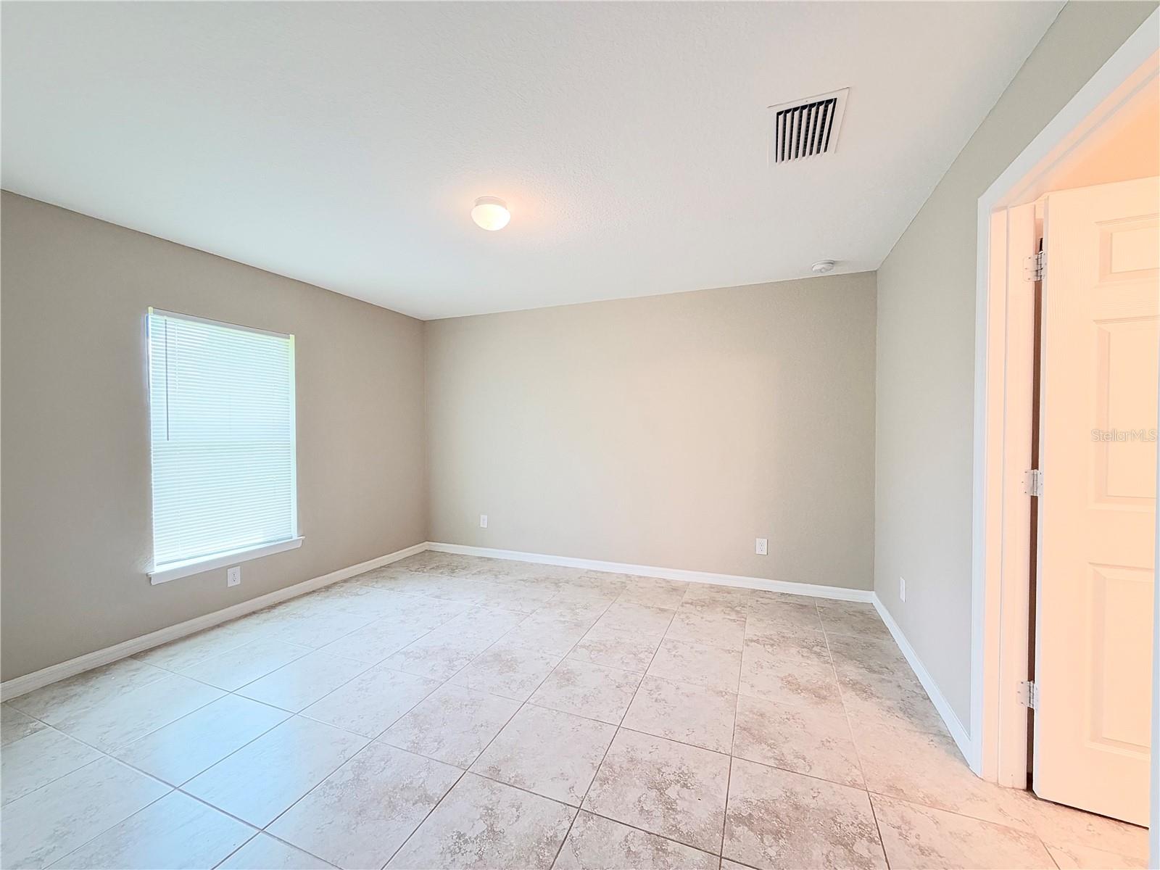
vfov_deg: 85.7
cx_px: 580
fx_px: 469
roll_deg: +0.3
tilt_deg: -0.6
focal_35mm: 14
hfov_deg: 102.1
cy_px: 435
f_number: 2.2
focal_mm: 2.22
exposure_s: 1/60
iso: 400
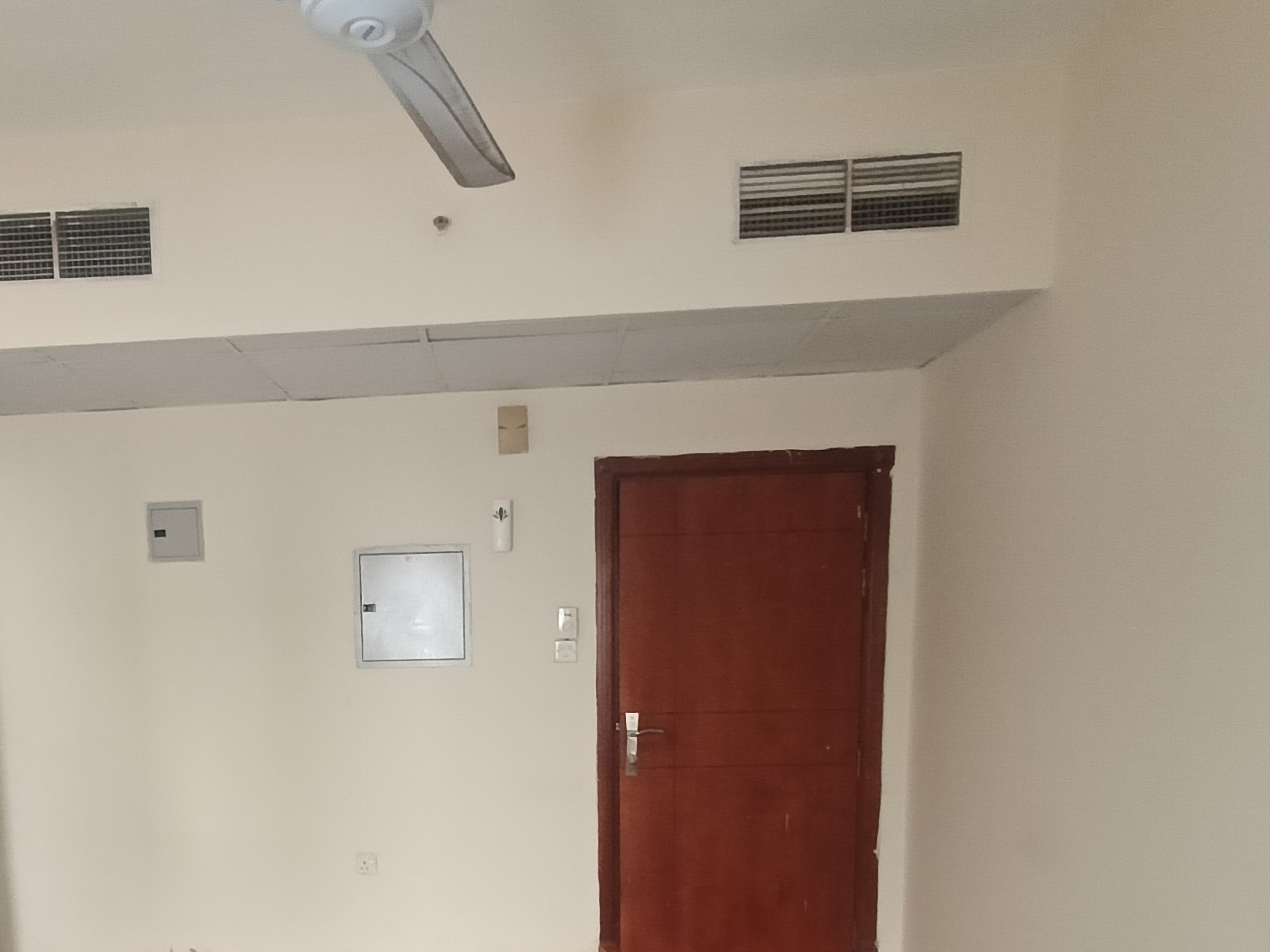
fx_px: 1101
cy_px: 799
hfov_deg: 58.5
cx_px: 418
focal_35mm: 30
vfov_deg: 43.9
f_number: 2.2
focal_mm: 1.68
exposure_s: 1/33.3
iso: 400
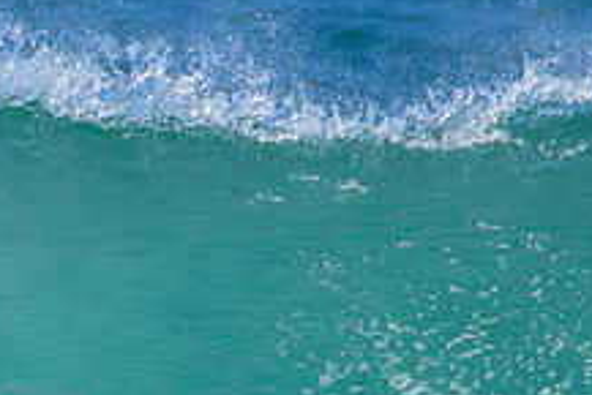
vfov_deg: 0.6
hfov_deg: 0.8
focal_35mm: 2443
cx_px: -181
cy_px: 470
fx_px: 40199
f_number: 11
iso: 800
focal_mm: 800
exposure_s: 1/2000
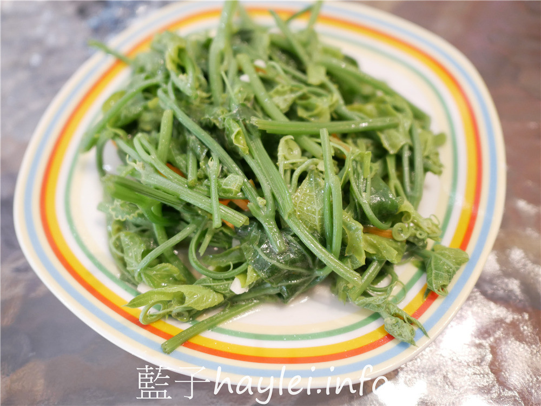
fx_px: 469
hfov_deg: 60.0
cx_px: 270
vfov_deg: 46.8
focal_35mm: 30
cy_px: 203
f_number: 1.7
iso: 1000
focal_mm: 15
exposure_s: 1/60
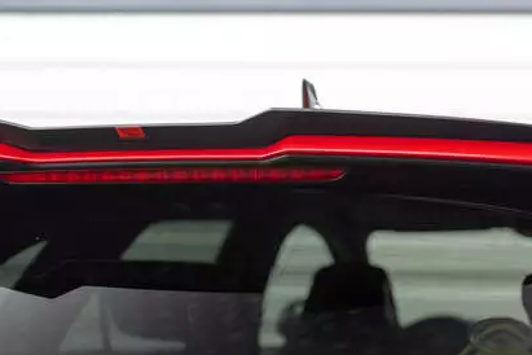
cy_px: 104
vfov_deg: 15.8
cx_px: 227
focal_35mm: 86
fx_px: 1271
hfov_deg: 23.6
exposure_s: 1/100
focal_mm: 35
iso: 640
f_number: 2.5
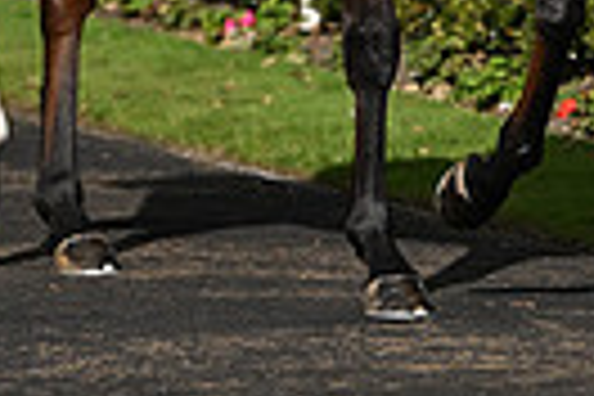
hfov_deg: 3.1
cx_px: 450
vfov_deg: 2.1
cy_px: -407
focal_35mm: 658
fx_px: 10856
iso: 500
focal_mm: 150
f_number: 4
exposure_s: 1/8000
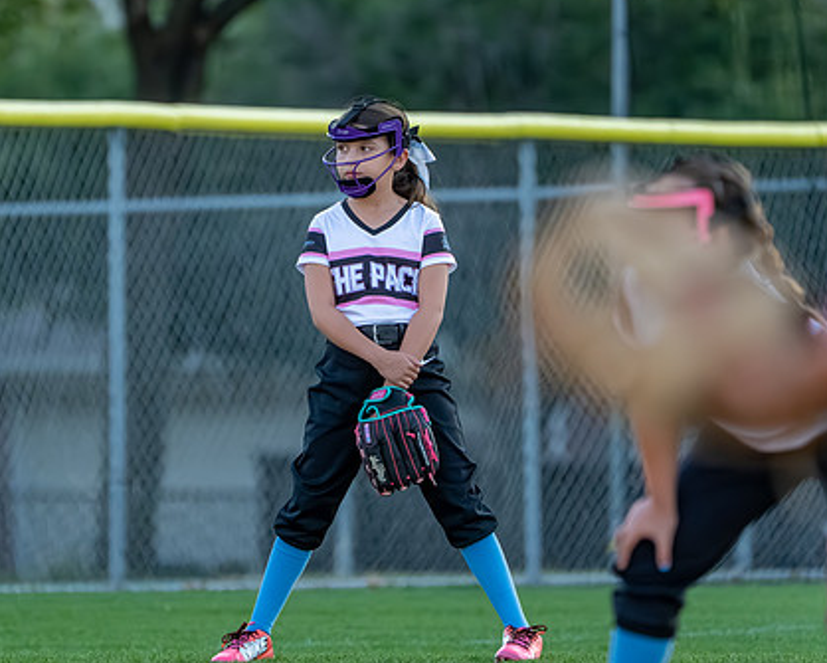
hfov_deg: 2.6
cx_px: 340
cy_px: 323
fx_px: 17953
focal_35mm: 733
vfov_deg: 2.1
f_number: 5.6
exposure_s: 1/1250
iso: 2500
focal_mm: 400
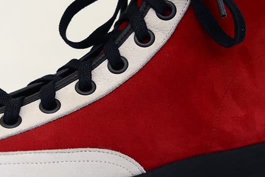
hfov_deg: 20.3
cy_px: 76
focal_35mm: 100
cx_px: 84
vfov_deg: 13.7
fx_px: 736
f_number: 5.6
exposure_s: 1/400
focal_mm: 44
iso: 640
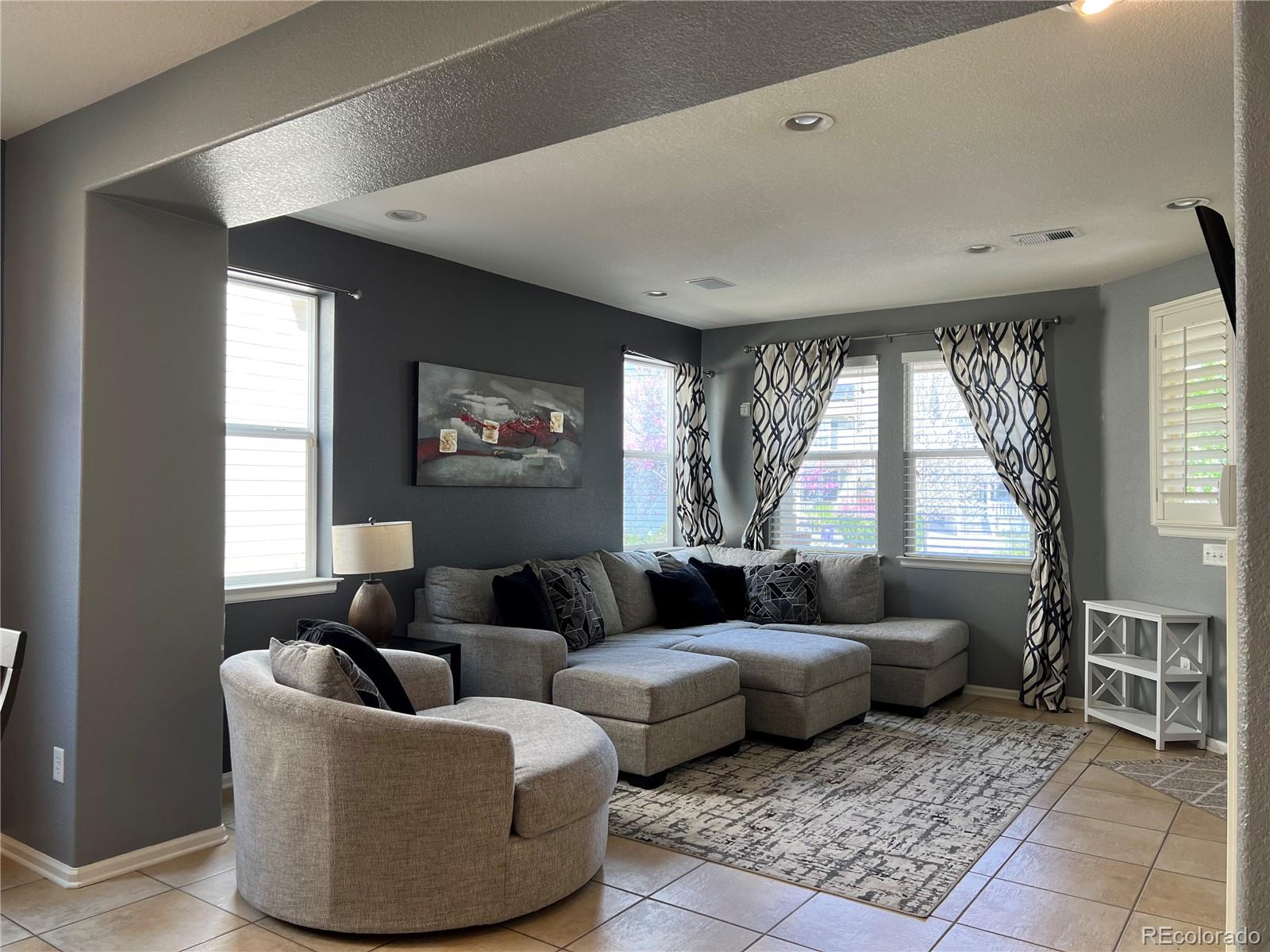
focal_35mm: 26
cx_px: 635
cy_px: 476
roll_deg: -1.1
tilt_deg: -0.1
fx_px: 954
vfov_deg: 53.1
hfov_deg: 67.3
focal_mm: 5.7
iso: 64
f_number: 1.5
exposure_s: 1/127
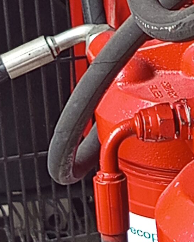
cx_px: 238
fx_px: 1615
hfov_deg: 6.8
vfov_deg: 8.6
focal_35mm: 225
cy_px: 56
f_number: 1.7
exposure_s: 1/100
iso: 169
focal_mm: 5.24
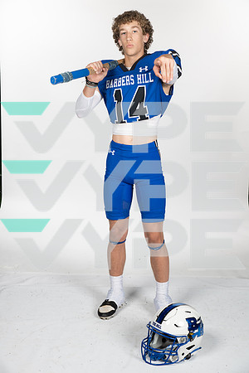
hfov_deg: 24.2
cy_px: 186
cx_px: 124
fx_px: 581
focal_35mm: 56
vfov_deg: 35.6
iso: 250
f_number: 7.1
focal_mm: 56
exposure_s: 1/400
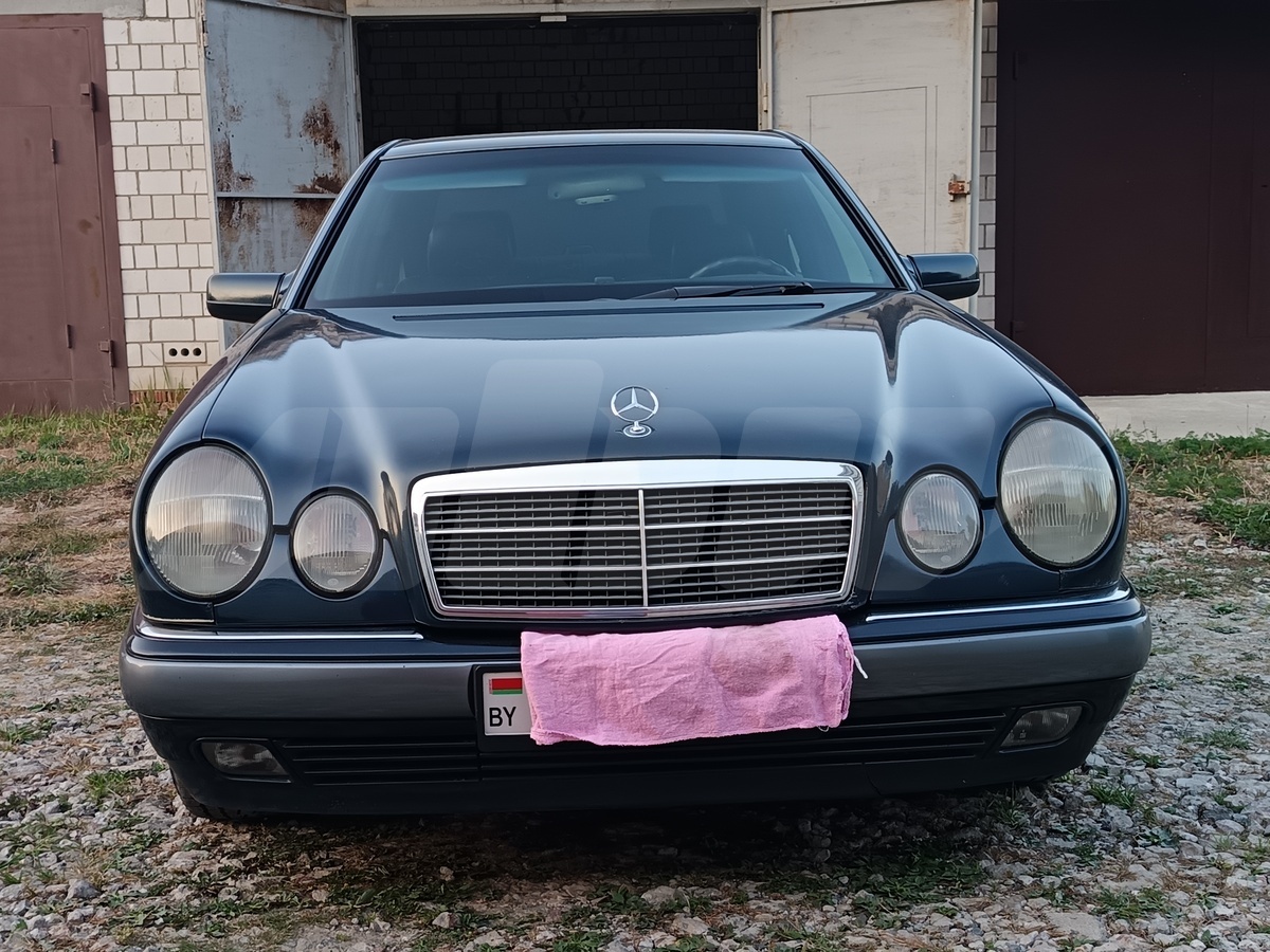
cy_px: 476
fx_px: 1578
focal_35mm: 43
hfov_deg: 43.9
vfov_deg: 33.6
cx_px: 635
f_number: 1.75
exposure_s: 1/100
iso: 508
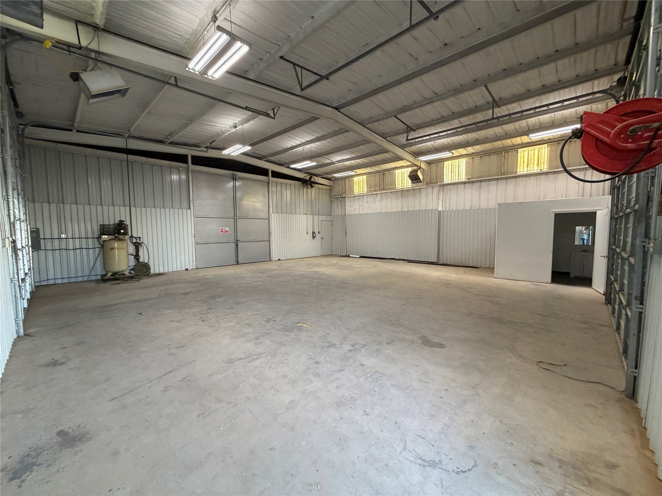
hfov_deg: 102.1
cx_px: 331
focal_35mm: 14
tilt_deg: -4.2
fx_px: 268
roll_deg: +0.2
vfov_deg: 85.7
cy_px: 248
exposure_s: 1/120
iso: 250
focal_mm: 2.22
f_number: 2.2
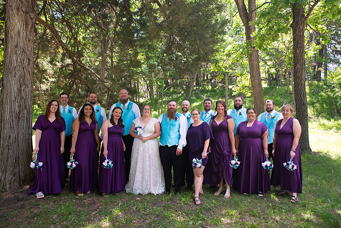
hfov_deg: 73.7
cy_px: 114
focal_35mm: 24
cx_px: 170
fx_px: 227
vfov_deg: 53.2
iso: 250
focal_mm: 24
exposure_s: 1/125
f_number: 5
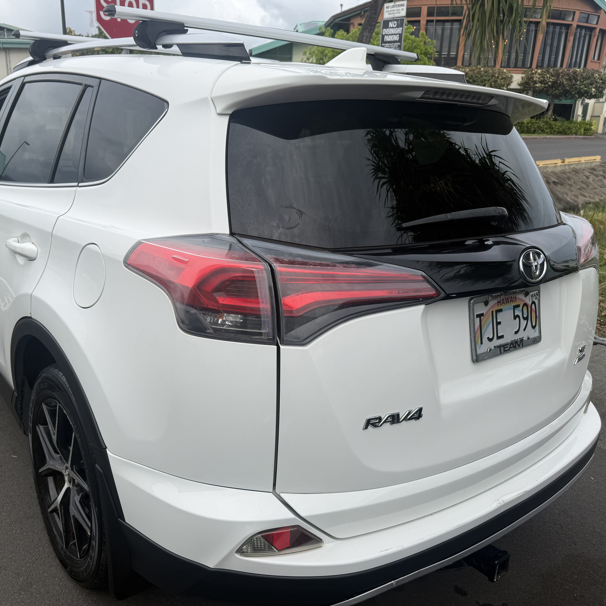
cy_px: 309
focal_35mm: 29
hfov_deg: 55.4
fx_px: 574
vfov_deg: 55.6
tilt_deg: -17.5
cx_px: 261
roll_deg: -1.0
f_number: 1.78
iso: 80
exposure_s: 1/3279
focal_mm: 6.76
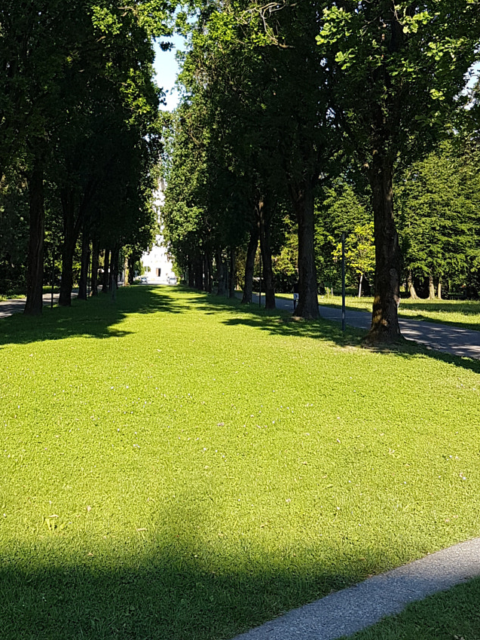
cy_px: 201
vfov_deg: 38.4
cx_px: 151
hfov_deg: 29.4
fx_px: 906
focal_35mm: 49
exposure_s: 1/624
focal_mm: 4.2
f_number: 1.7
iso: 40
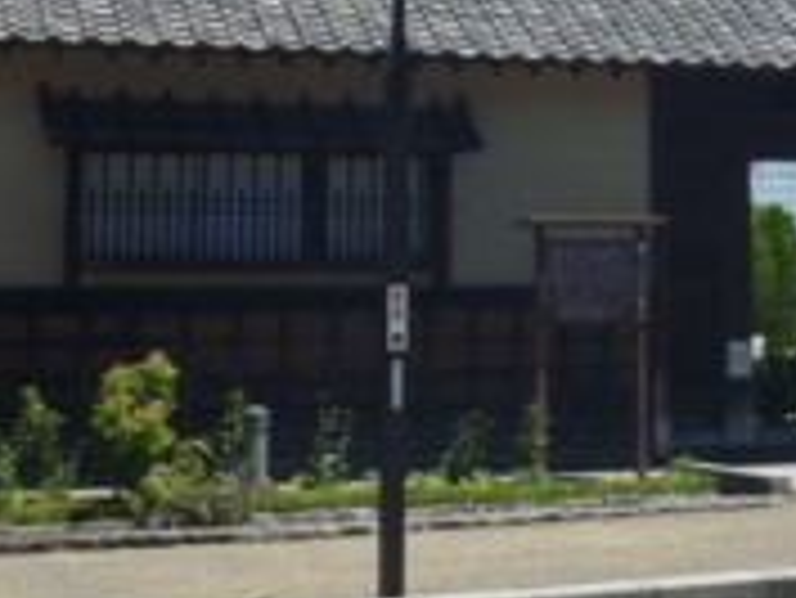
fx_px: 2048
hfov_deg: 21.6
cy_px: 85
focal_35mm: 89
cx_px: 679
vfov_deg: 16.4
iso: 80
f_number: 5.6
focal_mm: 6.3
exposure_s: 1/250
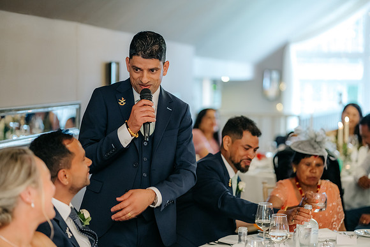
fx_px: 874
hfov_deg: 23.9
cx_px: 185
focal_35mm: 85
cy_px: 124
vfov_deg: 16.1
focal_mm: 85
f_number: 2
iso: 1600
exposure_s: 1/125
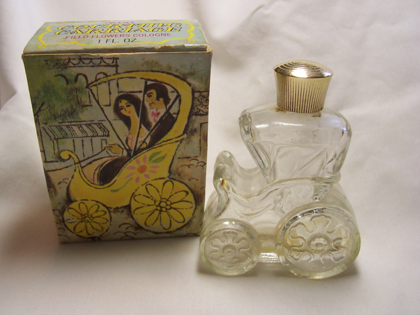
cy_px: 158
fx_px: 449
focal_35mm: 37
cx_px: 210
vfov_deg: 38.7
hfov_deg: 50.1
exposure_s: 1/60
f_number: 2.8
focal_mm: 5.6
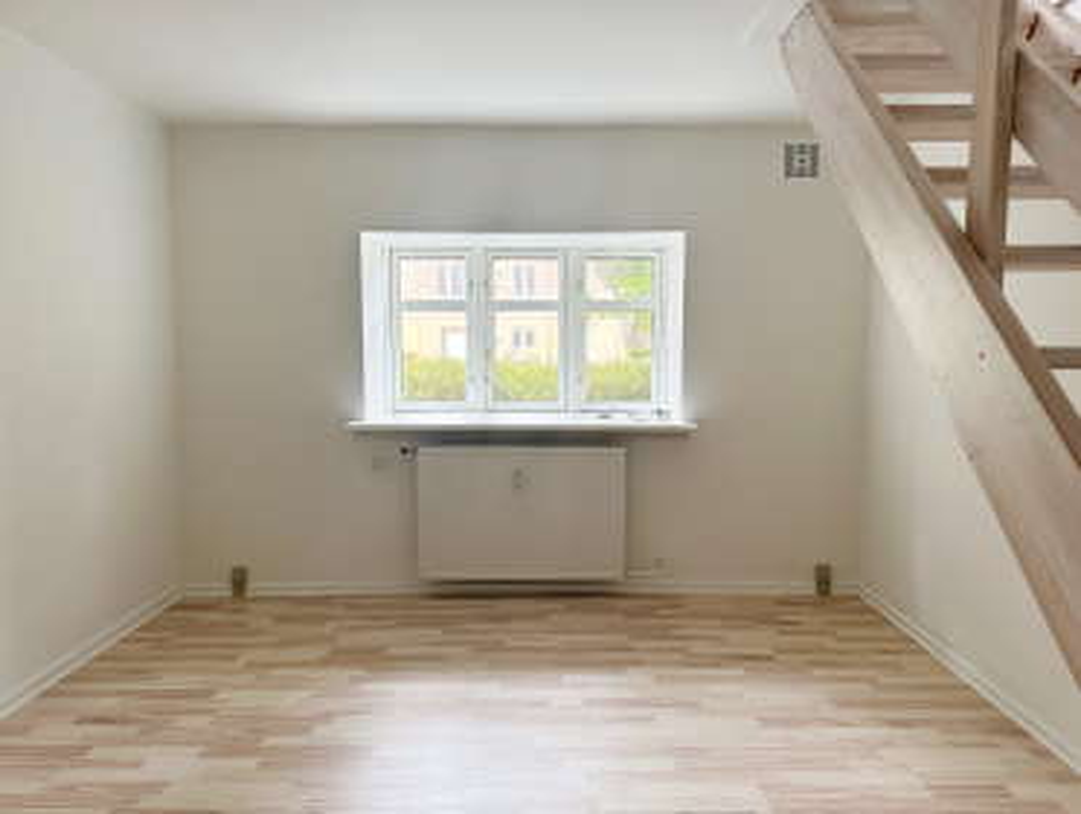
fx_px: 750
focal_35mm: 24
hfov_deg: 71.5
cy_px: 407
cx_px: 540
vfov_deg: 56.9
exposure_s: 1/121
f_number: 1.78
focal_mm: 6.86
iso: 200
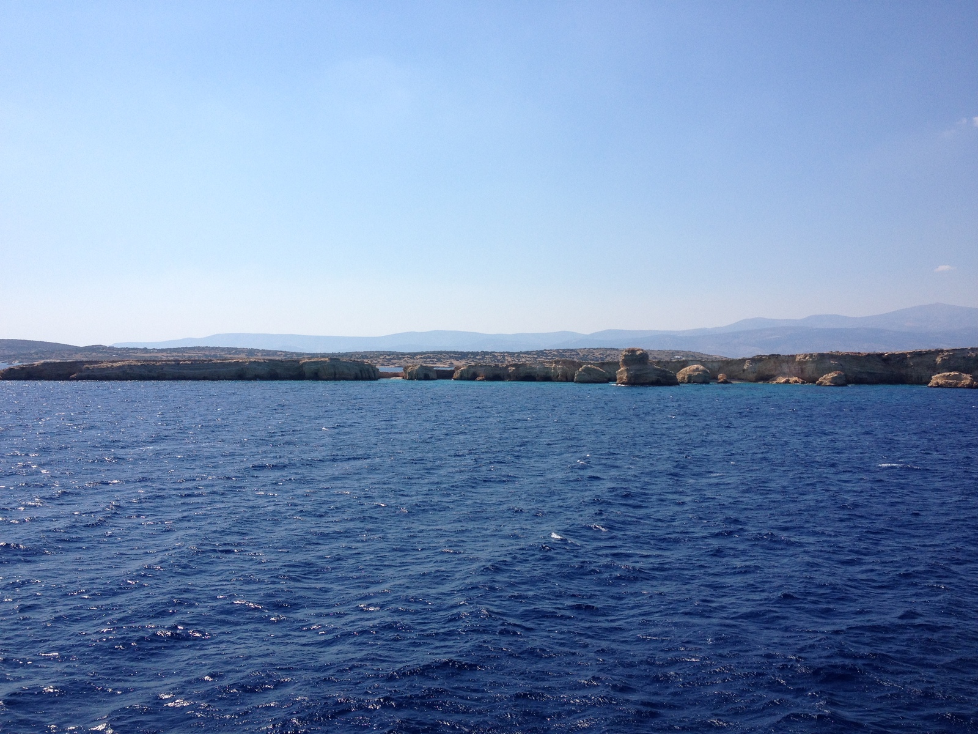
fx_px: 989
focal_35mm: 35
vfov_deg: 40.7
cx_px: 489
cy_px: 367
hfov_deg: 52.6
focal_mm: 4.28
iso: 50
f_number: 2.4
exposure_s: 1/2632
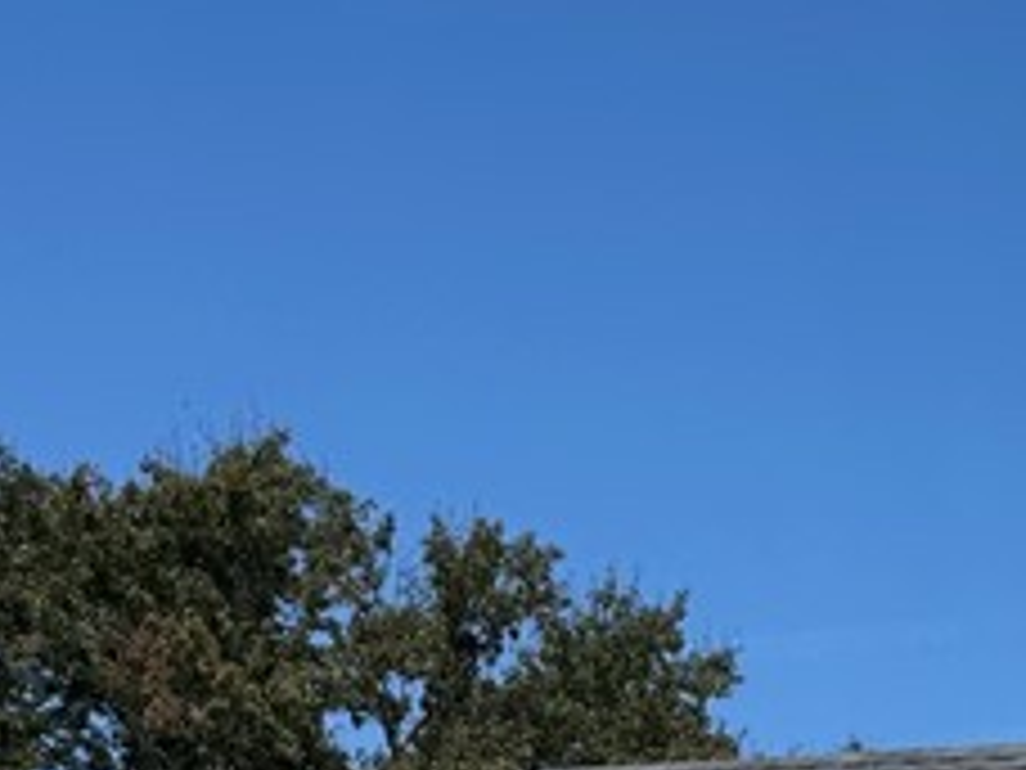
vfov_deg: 12.0
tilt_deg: +1.8
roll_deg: -0.4
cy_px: 1599
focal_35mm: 108
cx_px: 1791
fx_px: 3201
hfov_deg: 15.8
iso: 80
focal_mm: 6.76
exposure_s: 1/6711
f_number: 1.78
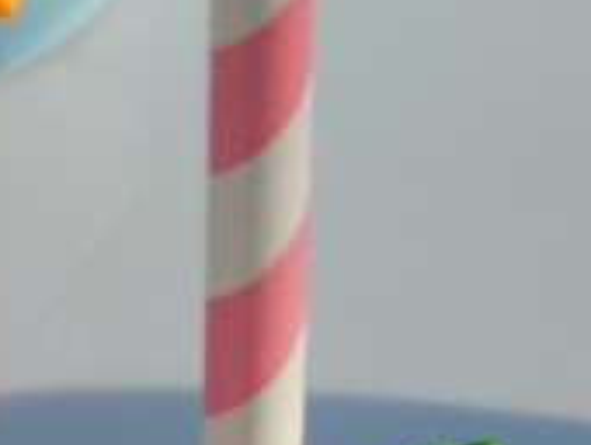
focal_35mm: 594
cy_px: 586
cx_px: 657
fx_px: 10156
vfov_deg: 2.5
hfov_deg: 3.3
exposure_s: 1/200
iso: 125
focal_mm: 35.9
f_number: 5.4
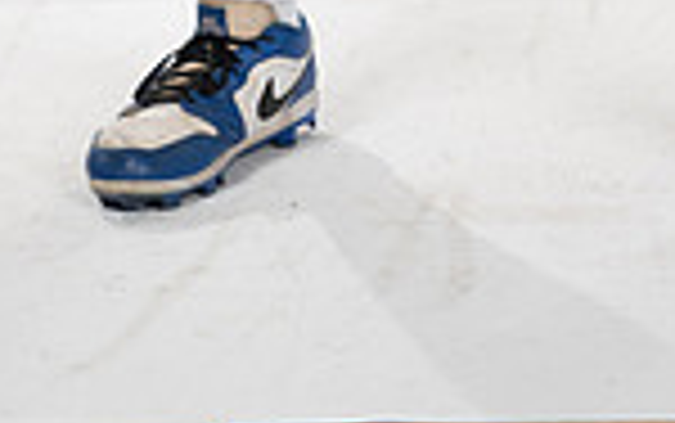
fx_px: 3664
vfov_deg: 6.4
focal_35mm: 199
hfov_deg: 10.5
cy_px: -522
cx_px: 477
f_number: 7.1
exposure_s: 1/320
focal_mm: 65
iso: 800
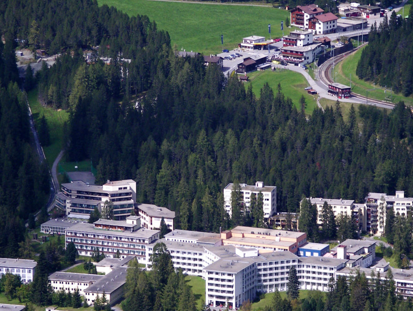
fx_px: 3618
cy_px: 208
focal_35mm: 303
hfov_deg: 6.5
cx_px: 271
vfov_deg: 4.9
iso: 80
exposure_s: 1/320
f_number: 6
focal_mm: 39
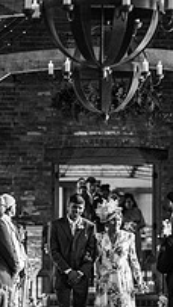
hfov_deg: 6.2
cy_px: 240
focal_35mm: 197
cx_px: 63
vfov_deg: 10.9
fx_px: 1609
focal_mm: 85
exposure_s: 1/200
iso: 720
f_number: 1.8
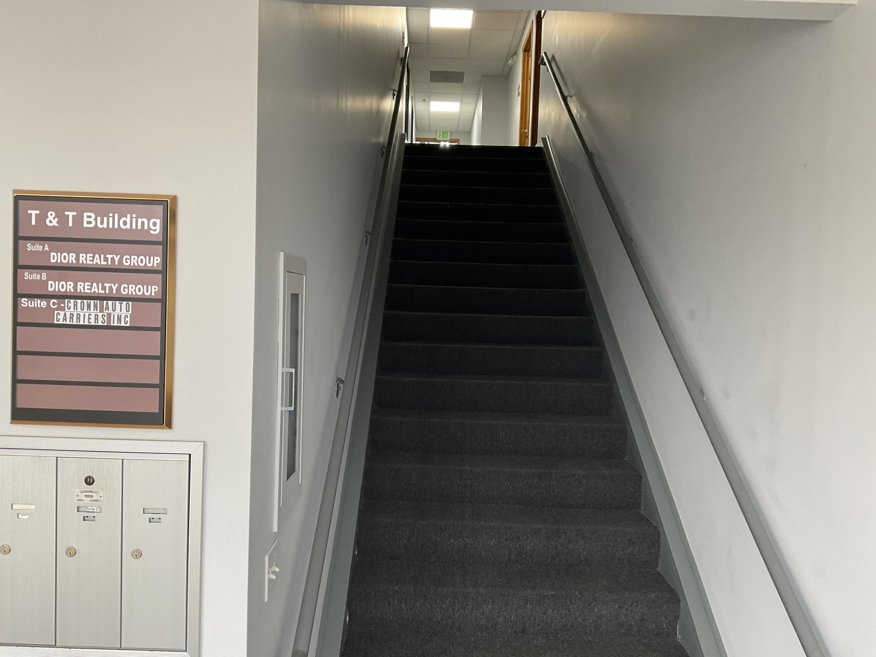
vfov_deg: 48.2
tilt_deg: -3.2
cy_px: 328
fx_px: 734
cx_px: 438
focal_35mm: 29
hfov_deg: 61.7
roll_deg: -1.9
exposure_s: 1/71
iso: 64
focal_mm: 3
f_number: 1.8
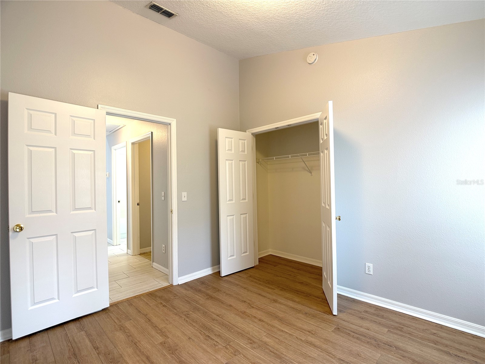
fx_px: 336
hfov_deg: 71.6
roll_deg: +0.3
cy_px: 182
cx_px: 242
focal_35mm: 24
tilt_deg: +0.7
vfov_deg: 56.8
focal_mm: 6.76
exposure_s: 1/60
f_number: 1.78
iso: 160
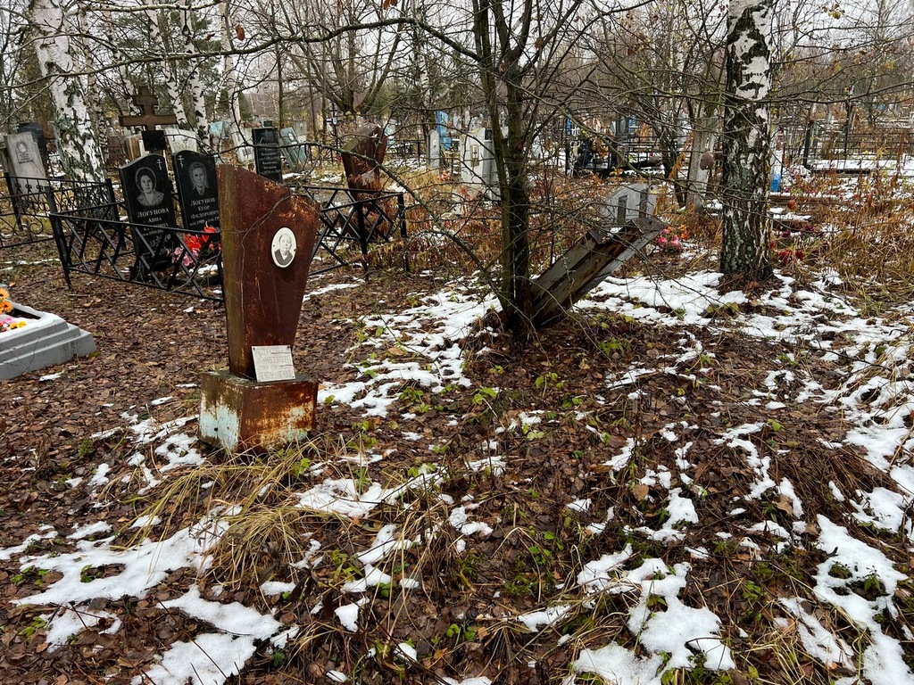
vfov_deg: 53.1
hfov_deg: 67.3
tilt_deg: -18.6
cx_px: 457
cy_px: 342
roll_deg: +1.1
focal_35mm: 26
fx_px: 687
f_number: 1.5
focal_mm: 5.7
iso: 40
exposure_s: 1/166
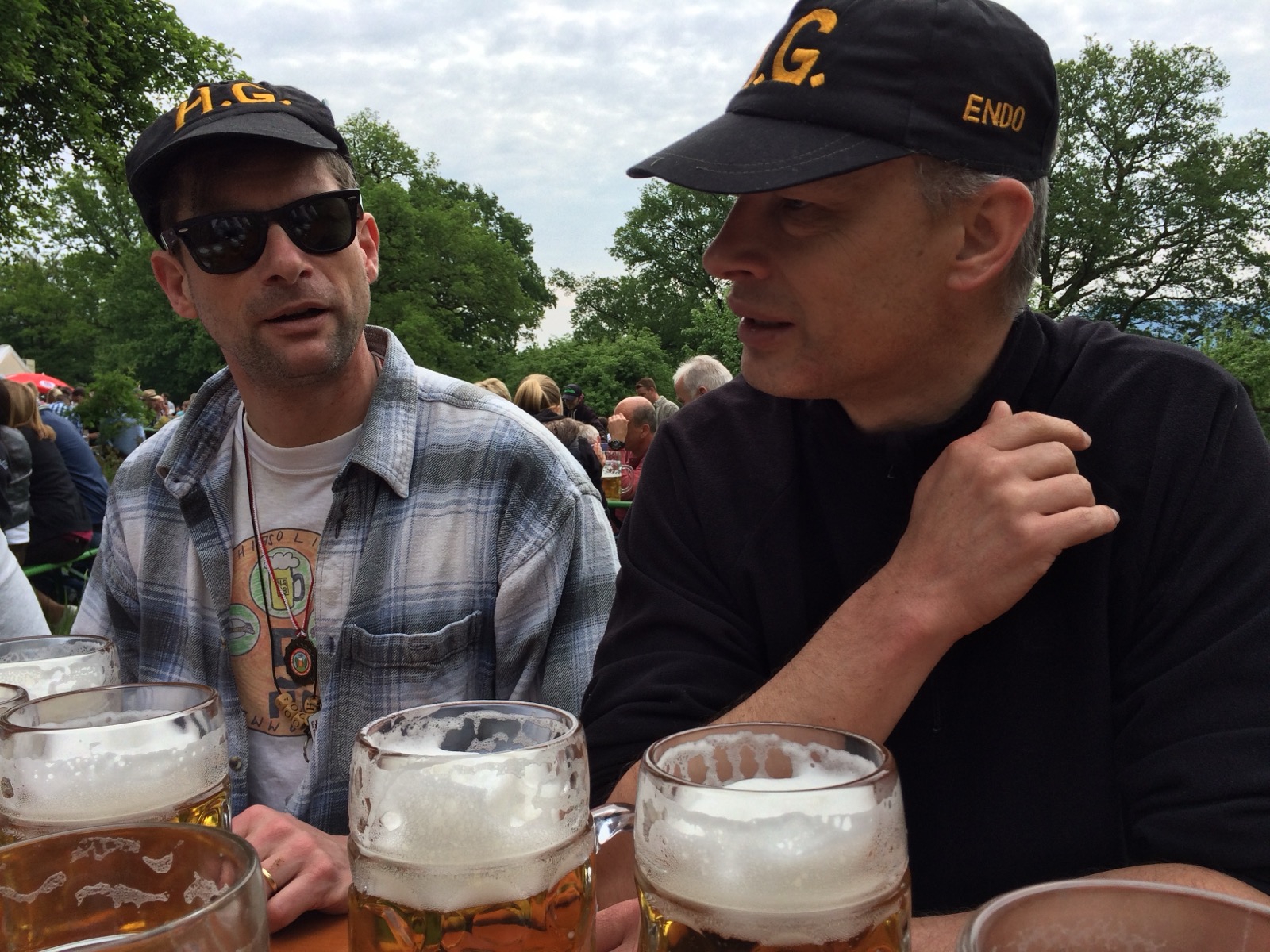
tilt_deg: -6.3
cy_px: 476
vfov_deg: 48.2
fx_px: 1064
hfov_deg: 61.7
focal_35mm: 29
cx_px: 635
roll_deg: +1.5
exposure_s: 1/1466
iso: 32
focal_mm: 4.15
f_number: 2.2
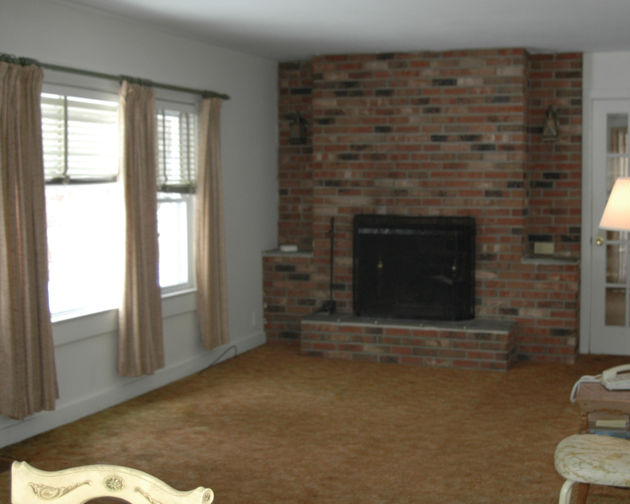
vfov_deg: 31.5
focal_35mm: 48
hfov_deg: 38.7
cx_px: 357
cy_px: 250
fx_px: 895
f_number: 3.5
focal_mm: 28
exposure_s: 1/125
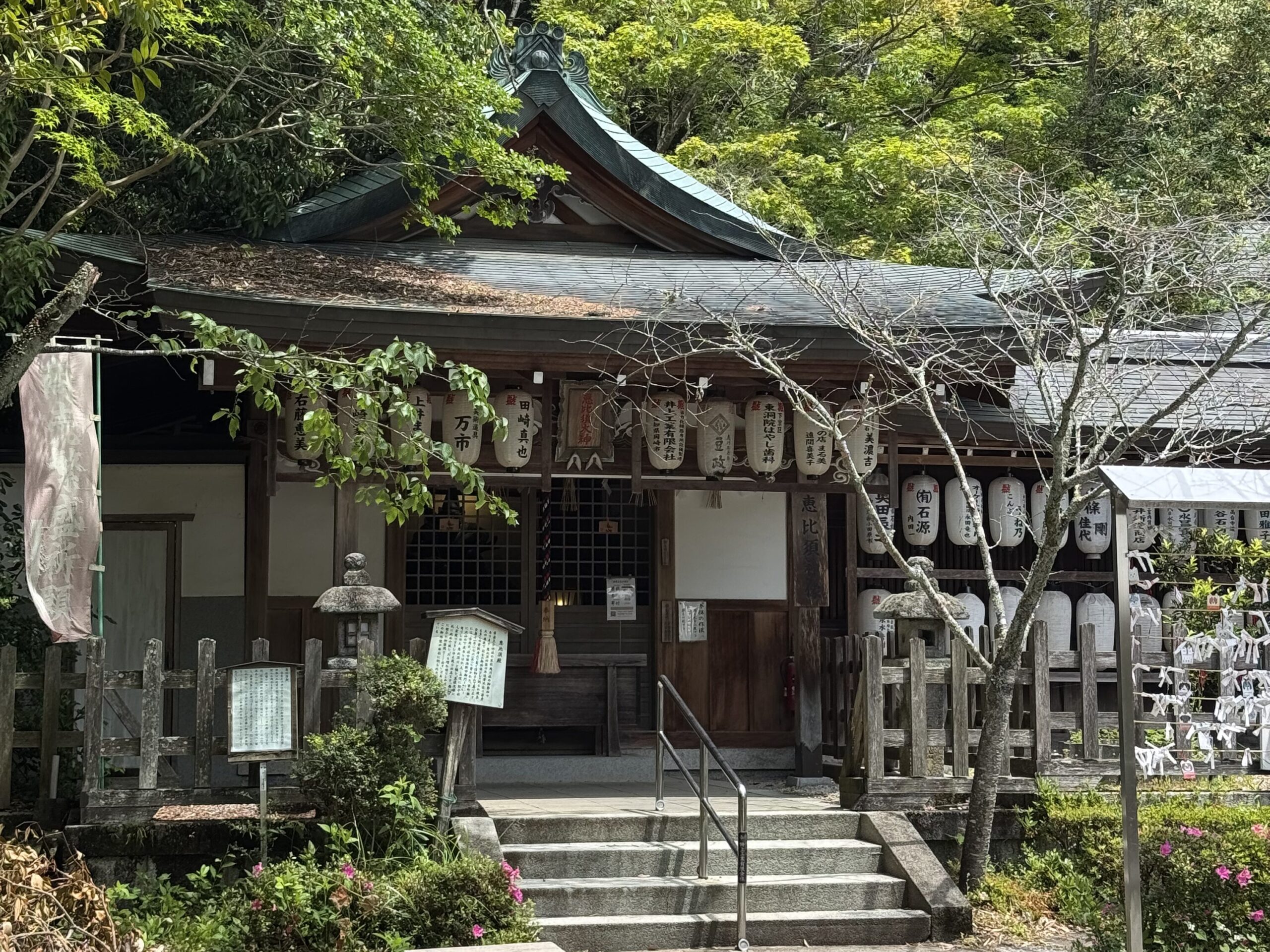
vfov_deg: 30.3
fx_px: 1761
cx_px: 635
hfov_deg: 39.7
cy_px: 476
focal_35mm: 48
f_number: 1.78
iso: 64
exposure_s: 1/1287
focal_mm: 6.76
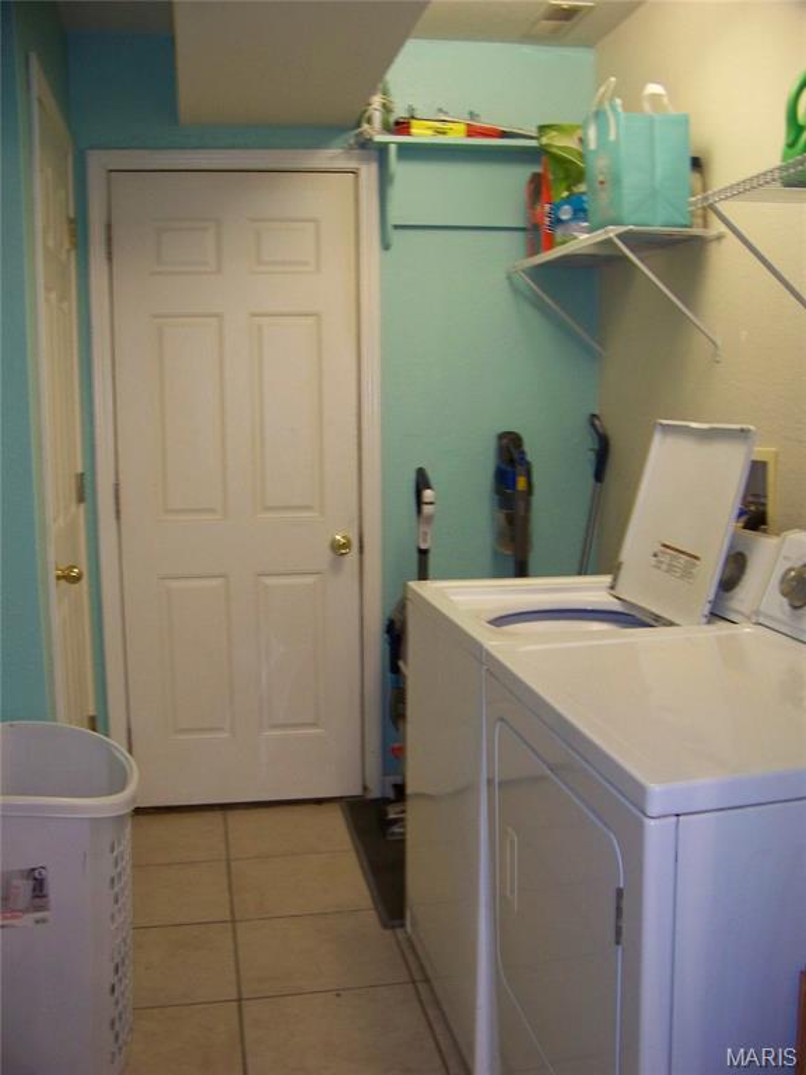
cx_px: 403
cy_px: 538
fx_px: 1118
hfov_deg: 39.7
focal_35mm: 36
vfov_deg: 51.4
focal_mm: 5.85
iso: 200
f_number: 2.8
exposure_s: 1/30
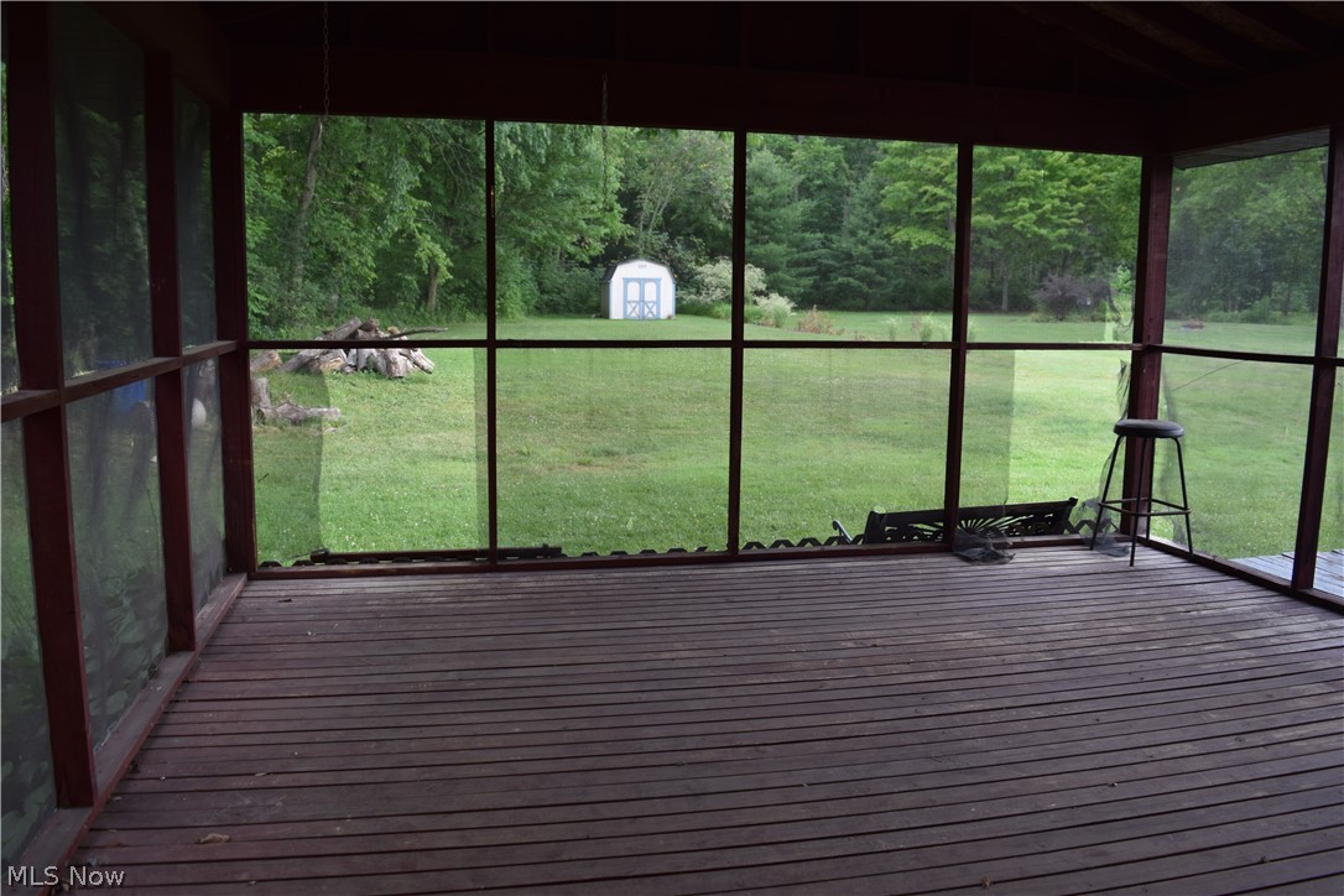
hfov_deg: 67.4
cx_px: 672
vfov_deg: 47.9
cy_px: 448
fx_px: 1008
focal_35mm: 27
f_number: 5
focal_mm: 18
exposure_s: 1/100
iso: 400
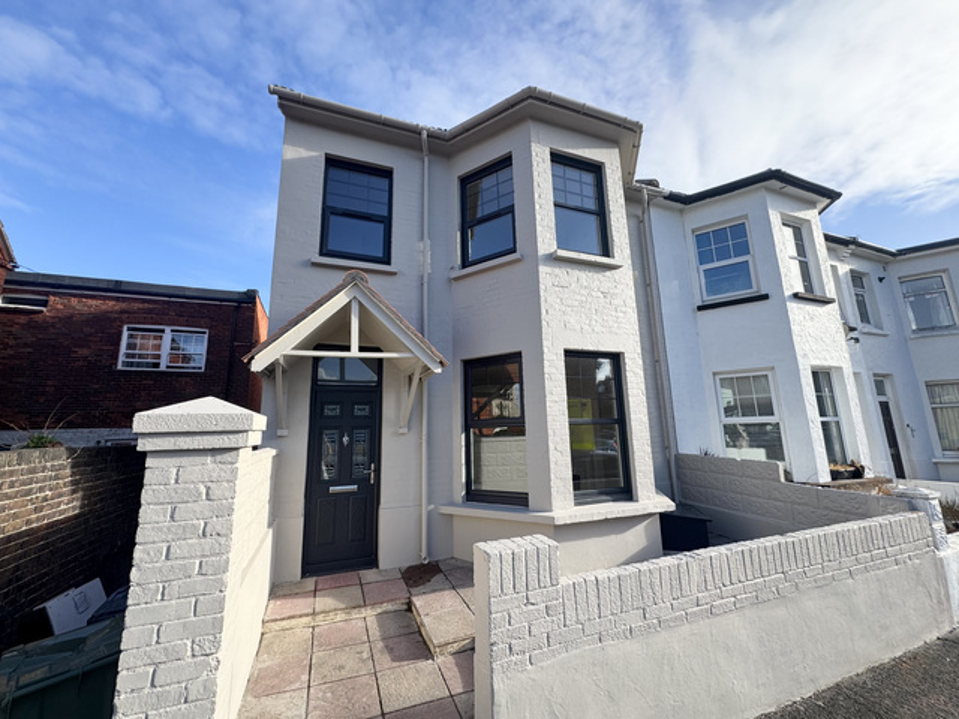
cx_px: 480
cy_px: 360
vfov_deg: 85.7
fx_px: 388
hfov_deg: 102.1
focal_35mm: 14
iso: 40
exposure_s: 1/669
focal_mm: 2.22
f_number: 2.2
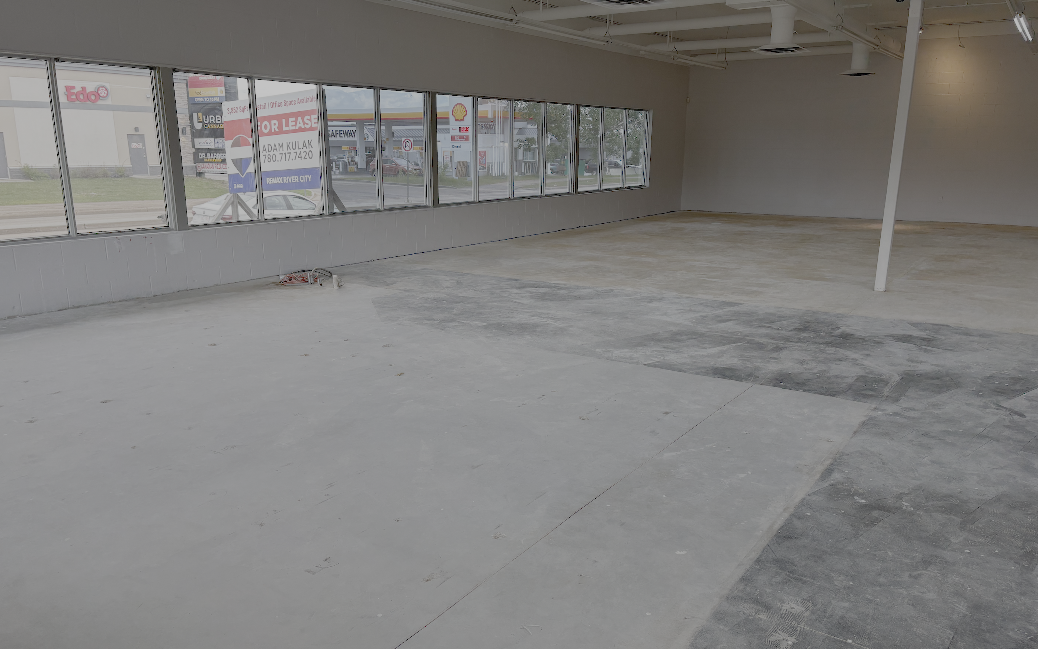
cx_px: 512
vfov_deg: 44.5
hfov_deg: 66.5
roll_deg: -0.6
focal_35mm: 28
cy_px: 359
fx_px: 792
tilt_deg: -15.3
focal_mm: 5.96
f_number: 1.6
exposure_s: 1/236
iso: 50
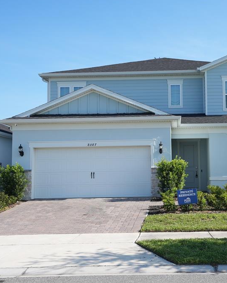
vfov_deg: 37.3
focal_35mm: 50
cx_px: 167
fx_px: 420
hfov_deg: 29.8
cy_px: 140
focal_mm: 35
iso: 80
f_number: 4.5
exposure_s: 1/400
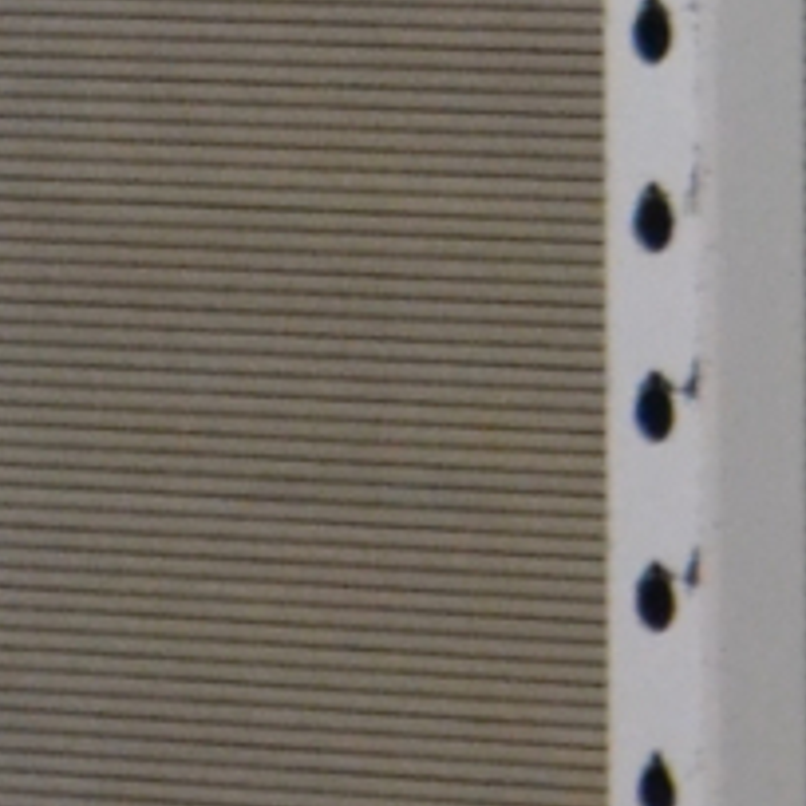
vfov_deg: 2.5
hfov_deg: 2.5
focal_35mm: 705
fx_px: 18579
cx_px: 1812
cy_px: -1592
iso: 2500
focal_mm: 55
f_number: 5.6
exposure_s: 1/500
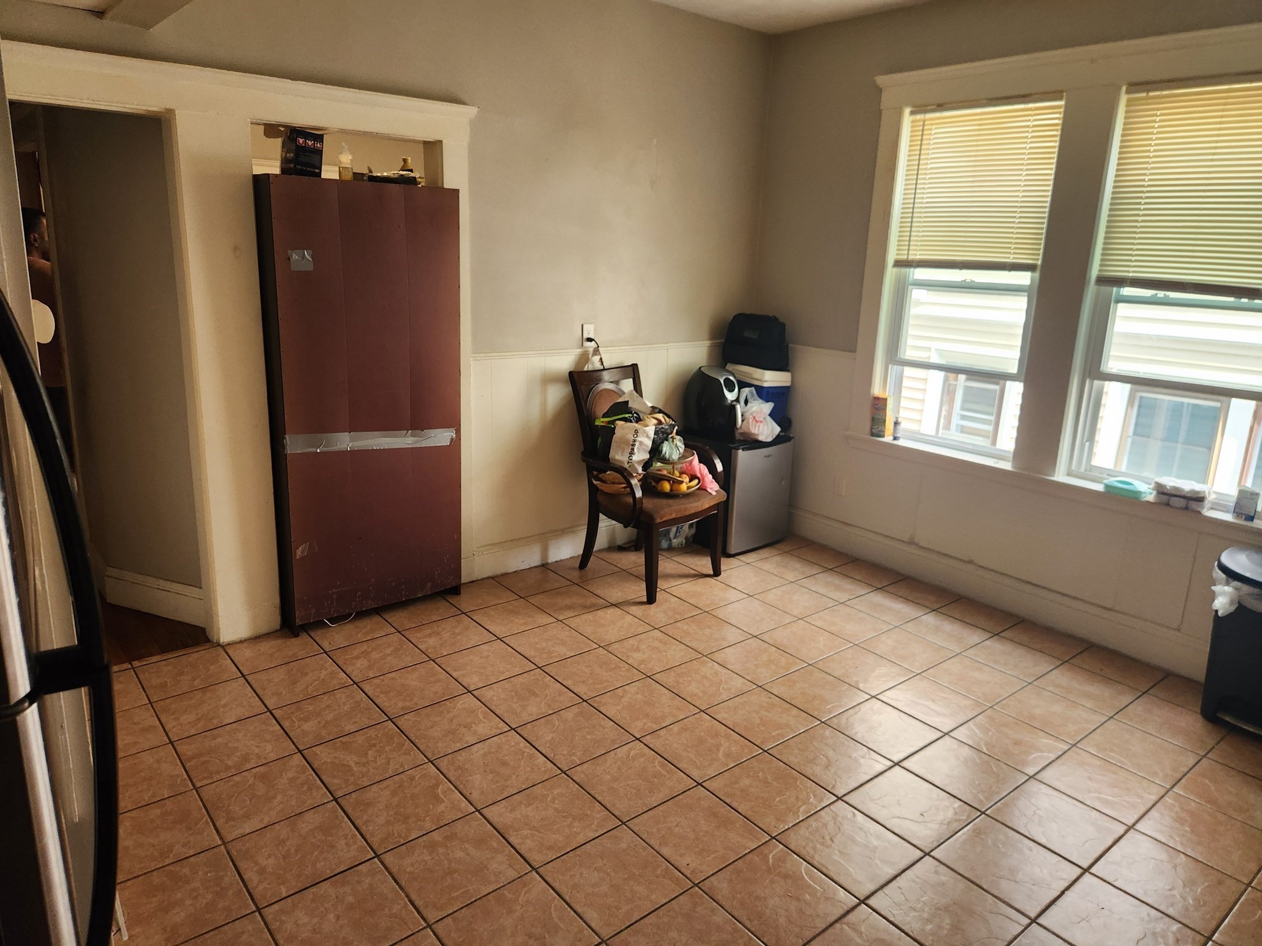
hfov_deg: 73.9
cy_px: 473
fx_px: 839
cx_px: 631
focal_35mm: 23
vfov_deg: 58.9
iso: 200
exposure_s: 1/120
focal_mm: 5.4
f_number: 1.8
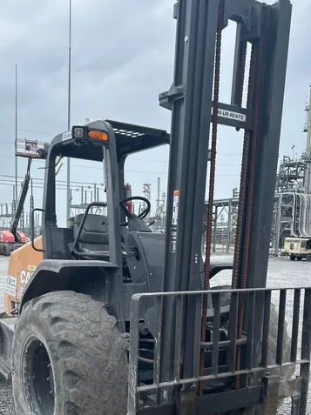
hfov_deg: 35.9
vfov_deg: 45.4
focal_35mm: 40
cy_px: 304
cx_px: 153
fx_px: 480
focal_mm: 5.7
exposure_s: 1/1431
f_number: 1.5
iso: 50
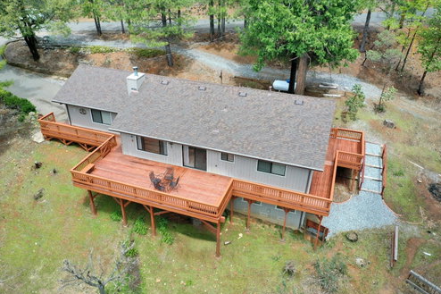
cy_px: 150
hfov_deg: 63.7
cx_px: 214
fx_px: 355
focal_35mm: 29
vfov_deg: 44.9
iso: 100
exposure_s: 1/240
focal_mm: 10.26
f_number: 5
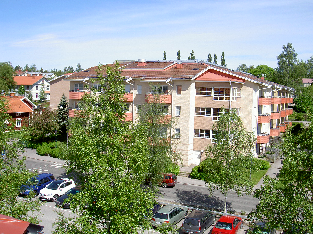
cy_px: 117
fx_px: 353
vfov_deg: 36.8
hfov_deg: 47.9
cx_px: 156
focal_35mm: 39
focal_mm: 8
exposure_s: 1/320
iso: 100
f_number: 4.7
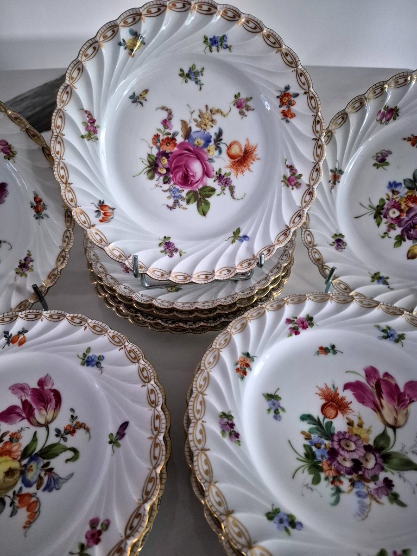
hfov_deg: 58.9
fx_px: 369
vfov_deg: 73.9
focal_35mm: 23
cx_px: 208
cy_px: 278
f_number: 1.8
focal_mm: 5.4
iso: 1250
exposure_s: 1/100
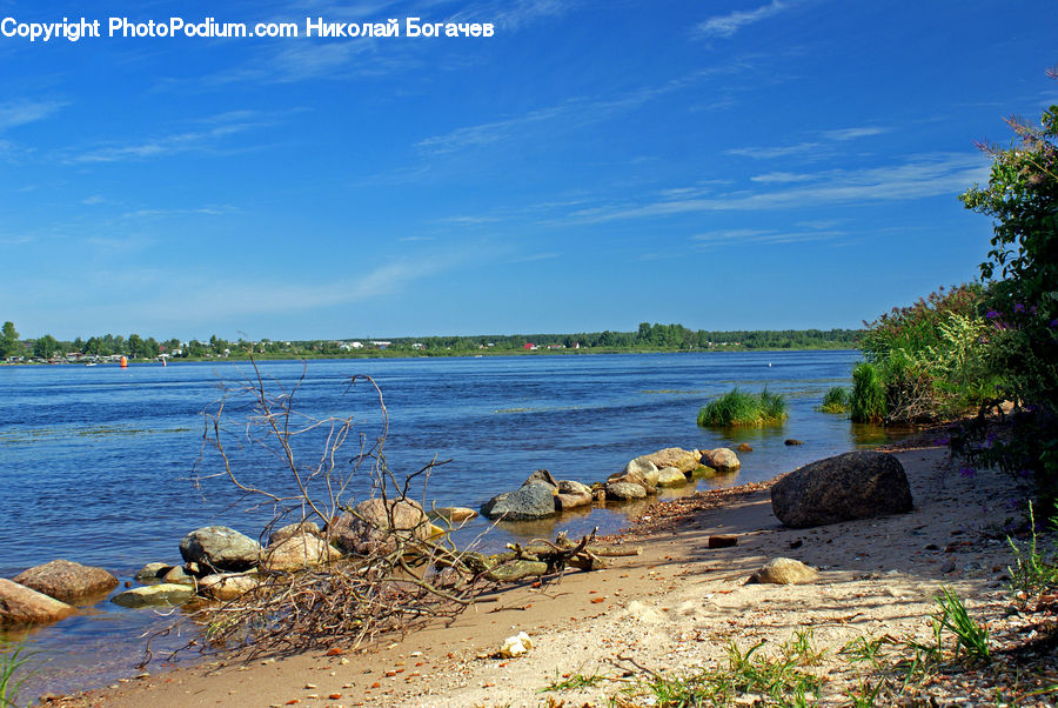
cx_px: 529
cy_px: 354
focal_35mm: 42
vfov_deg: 32.0
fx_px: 1236
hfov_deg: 46.4
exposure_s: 1/80
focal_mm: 28
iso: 100
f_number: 9
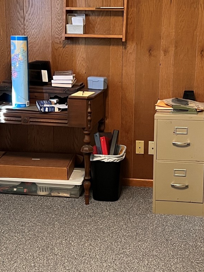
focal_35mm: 69
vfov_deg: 28.1
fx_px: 542
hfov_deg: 21.3
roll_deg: -0.3
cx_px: 104
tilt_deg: -14.4
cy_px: 152
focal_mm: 5.7
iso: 500
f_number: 1.5
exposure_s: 1/60
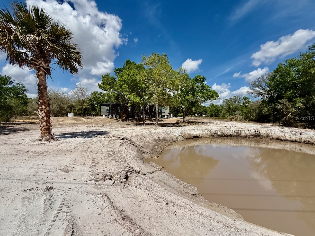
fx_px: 127
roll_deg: +1.6
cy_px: 118
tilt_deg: -2.3
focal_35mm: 14
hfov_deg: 102.1
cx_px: 158
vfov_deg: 85.7
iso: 50
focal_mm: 2.22
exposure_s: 1/3663
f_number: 2.2
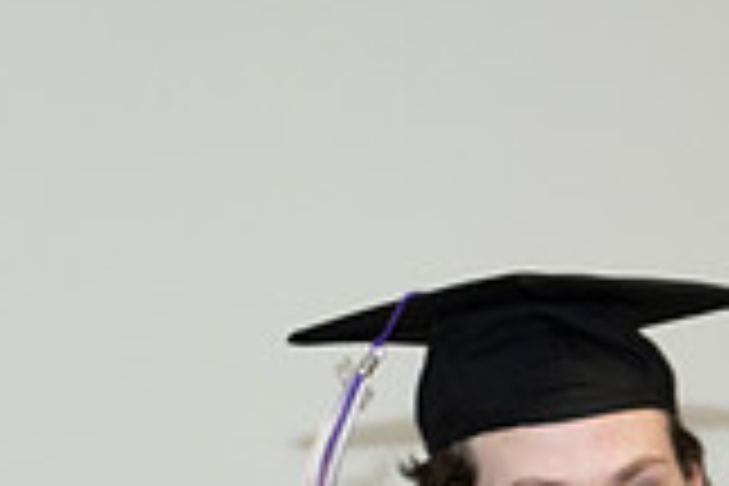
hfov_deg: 10.6
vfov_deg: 7.2
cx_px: 1170
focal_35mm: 186
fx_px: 3766
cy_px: 839
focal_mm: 52
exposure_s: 1/80
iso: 800
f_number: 5.6
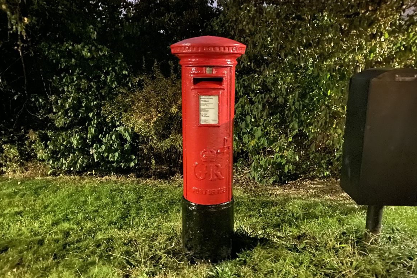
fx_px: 324
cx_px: 207
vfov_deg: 46.4
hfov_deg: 65.5
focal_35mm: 28
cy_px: 135
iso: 2500
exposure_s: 1
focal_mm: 4.25
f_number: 1.8
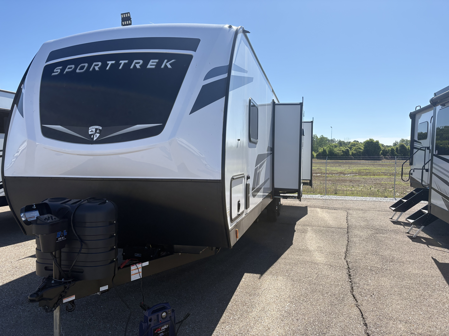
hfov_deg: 67.3
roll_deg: -0.1
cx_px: 224
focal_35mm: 26
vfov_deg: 53.1
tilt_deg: -1.8
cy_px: 168
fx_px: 337
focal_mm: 5.96
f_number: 1.6
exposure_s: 1/3448
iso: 50
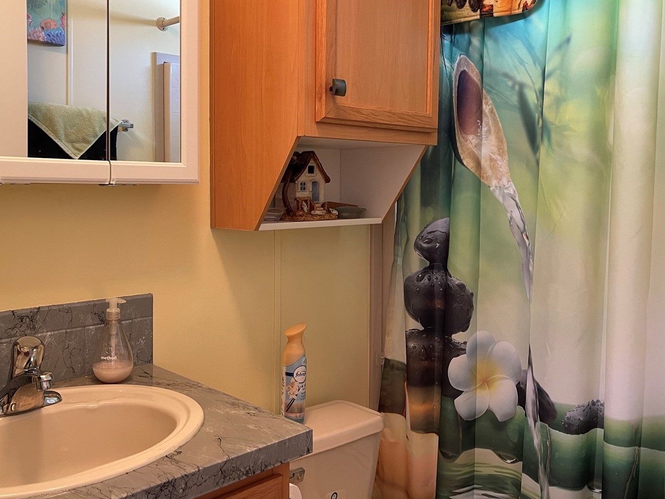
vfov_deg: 44.1
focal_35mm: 32
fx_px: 615
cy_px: 218
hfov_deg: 56.7
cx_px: 297
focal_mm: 5.1
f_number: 1.6
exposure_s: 1/60
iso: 200
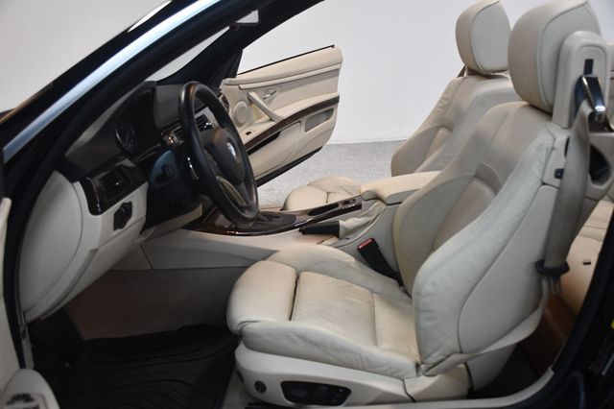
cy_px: 204
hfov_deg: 53.2
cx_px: 307
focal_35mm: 36
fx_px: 614
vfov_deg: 36.8
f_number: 3.8
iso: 1600
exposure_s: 1/125
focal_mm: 24
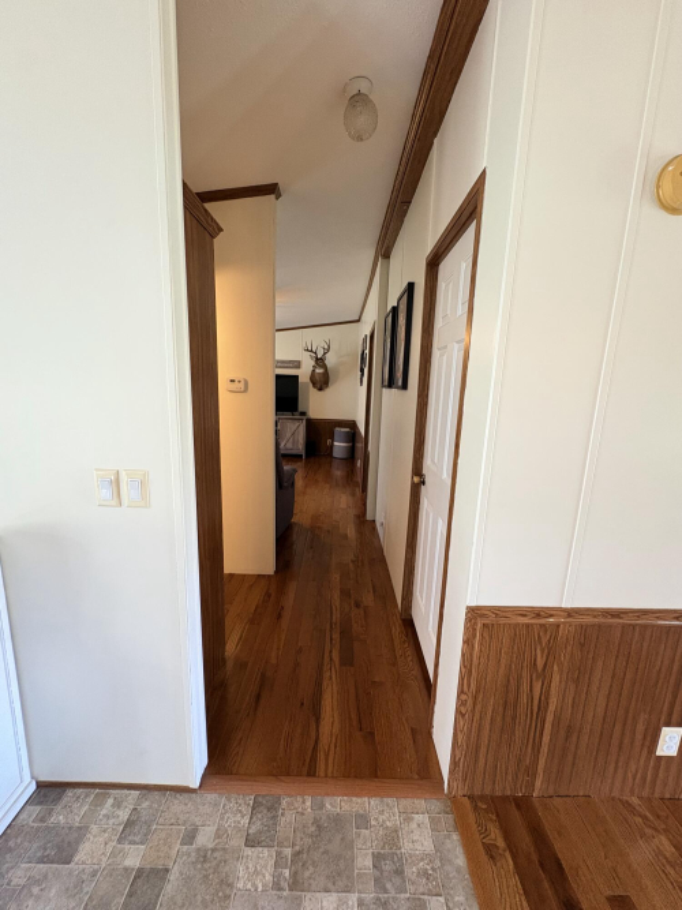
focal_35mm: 14
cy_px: 455
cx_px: 341
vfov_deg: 102.1
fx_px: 368
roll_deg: -2.1
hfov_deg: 85.7
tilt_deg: -10.1
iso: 320
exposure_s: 1/60
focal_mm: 2.22
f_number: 2.2
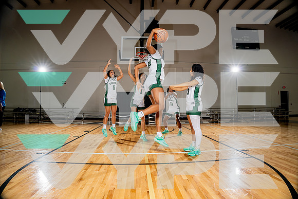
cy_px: 100
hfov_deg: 84.0
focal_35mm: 20
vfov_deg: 62.0
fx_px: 166
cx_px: 149
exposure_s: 1/250
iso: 200
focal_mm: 20
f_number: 5.6
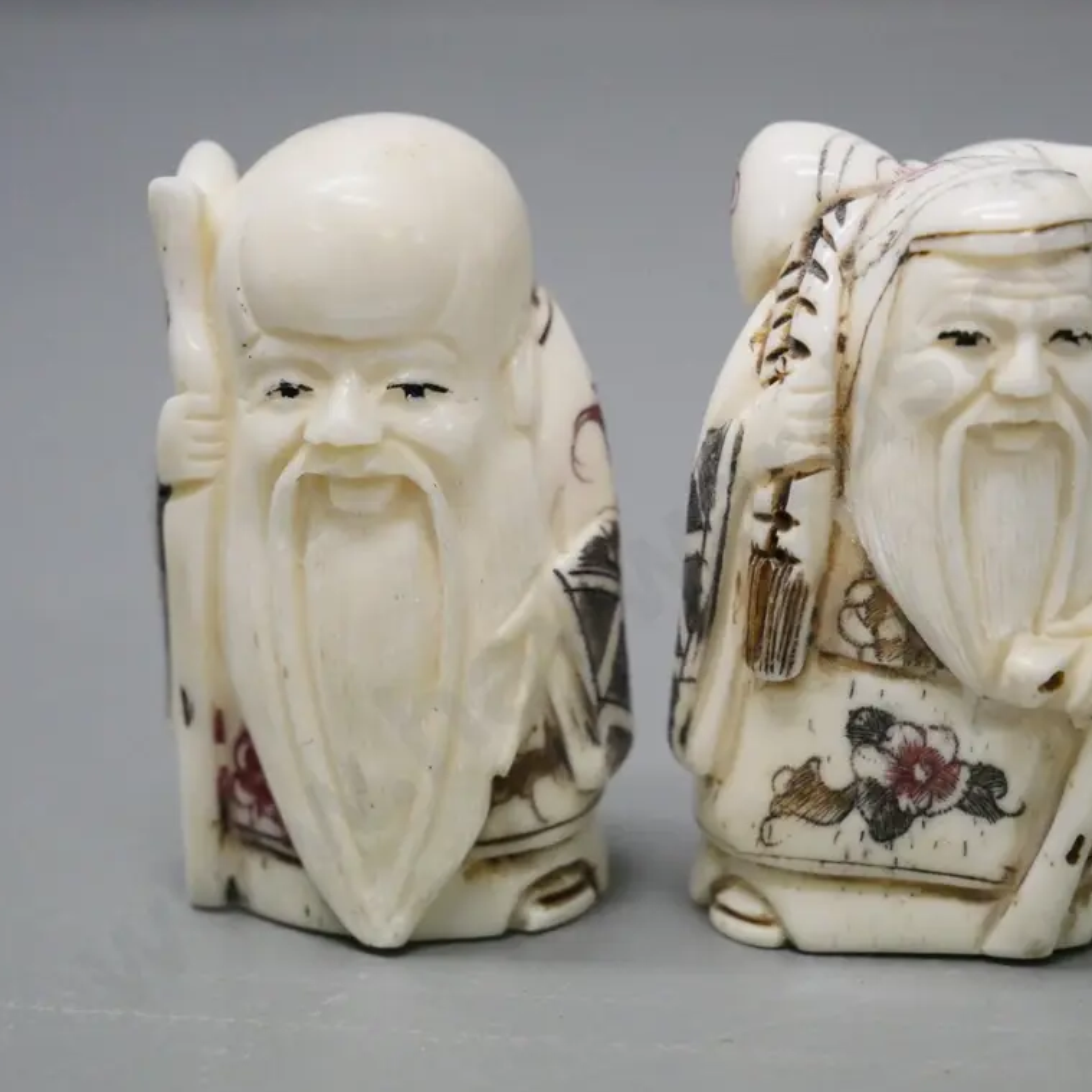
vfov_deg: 18.7
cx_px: 679
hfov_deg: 18.7
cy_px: 551
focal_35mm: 93
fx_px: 3319
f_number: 5.4
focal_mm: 39
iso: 3200
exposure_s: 1/250
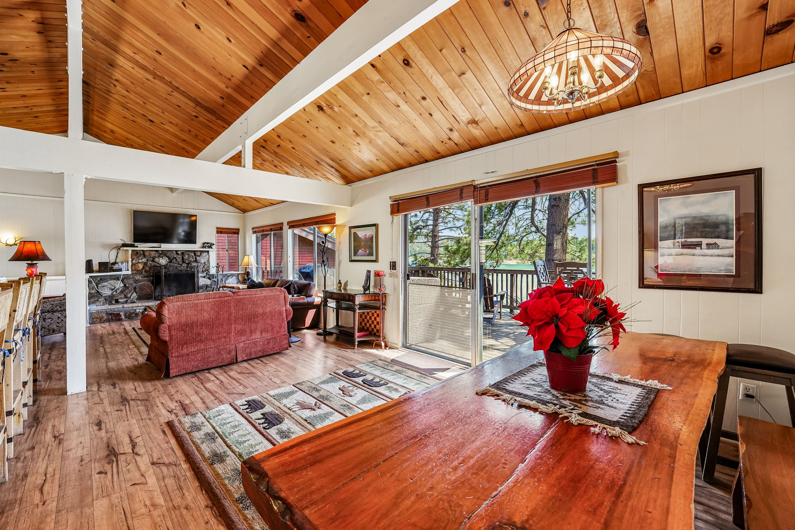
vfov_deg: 81.2
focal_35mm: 14
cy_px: 265
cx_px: 398
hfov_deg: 104.3
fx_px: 309
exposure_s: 1/40
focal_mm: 14
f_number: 8
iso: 400
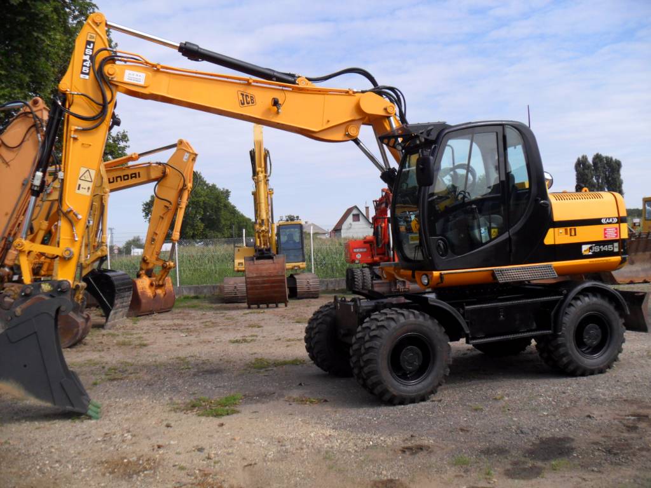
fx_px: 658
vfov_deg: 40.7
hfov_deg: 52.6
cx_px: 326
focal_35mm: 35
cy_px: 244
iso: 80
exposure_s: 1/180
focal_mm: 6.3
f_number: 7.6
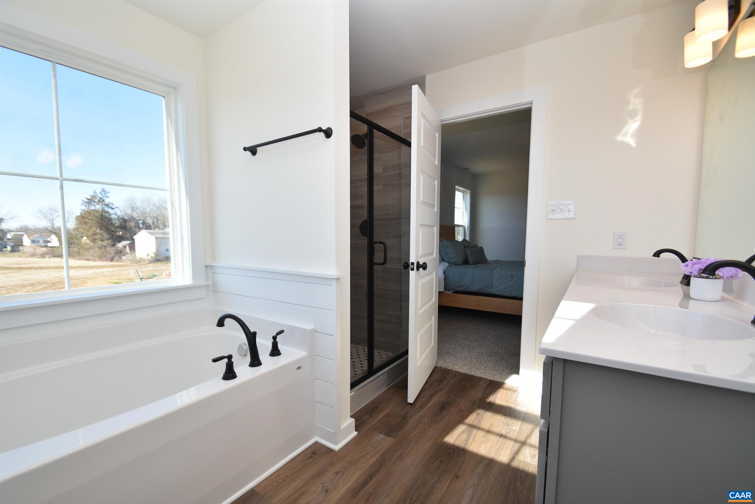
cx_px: 378
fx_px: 315
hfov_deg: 100.4
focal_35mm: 15
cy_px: 252
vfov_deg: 77.3
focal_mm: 10
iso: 100
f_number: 5.6
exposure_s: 1/125
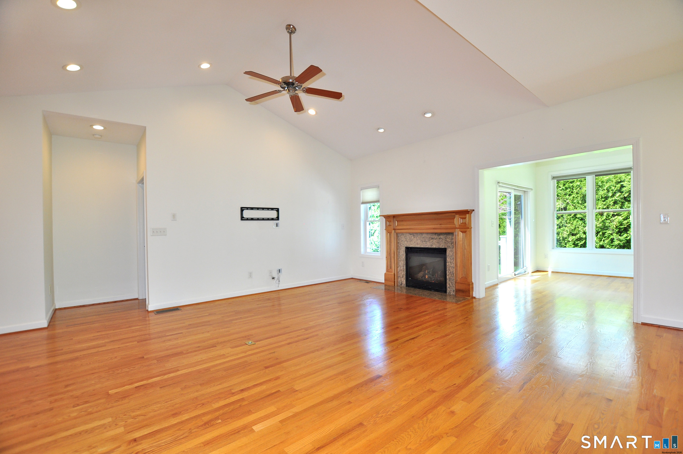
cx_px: 342
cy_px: 227
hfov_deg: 100.5
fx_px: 284
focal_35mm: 15
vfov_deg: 77.2
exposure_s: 1/80
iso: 320
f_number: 4.5
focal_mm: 10
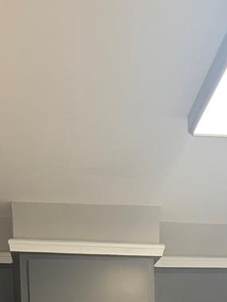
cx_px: 161
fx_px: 717
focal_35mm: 82
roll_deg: +1.0
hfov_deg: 17.9
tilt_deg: -4.7
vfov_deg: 20.1
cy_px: 470
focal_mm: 5.96
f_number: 1.6
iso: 125
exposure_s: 1/60
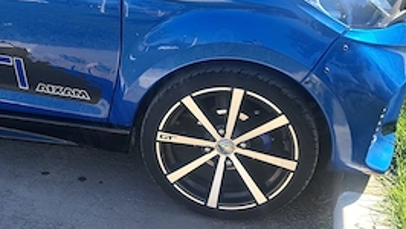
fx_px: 636
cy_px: 116
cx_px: 31
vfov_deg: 20.4
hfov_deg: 33.3
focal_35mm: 59
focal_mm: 5.23
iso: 50
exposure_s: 1/201
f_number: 1.8
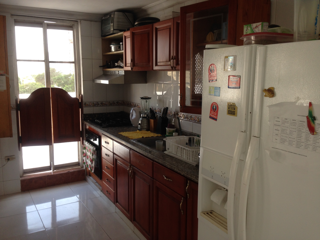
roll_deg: +0.4
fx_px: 305
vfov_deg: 42.9
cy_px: 120
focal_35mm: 33
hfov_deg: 55.4
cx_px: 160
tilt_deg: -5.8
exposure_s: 1/60
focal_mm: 4.12
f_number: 2.4
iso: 50
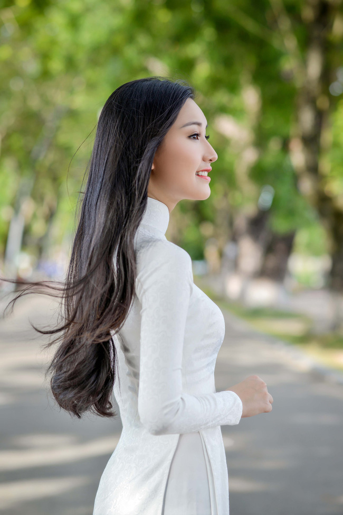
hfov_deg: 16.1
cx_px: 172
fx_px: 1214
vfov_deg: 23.9
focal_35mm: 85
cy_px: 258
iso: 160
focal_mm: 85
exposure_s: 1/800
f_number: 3.2
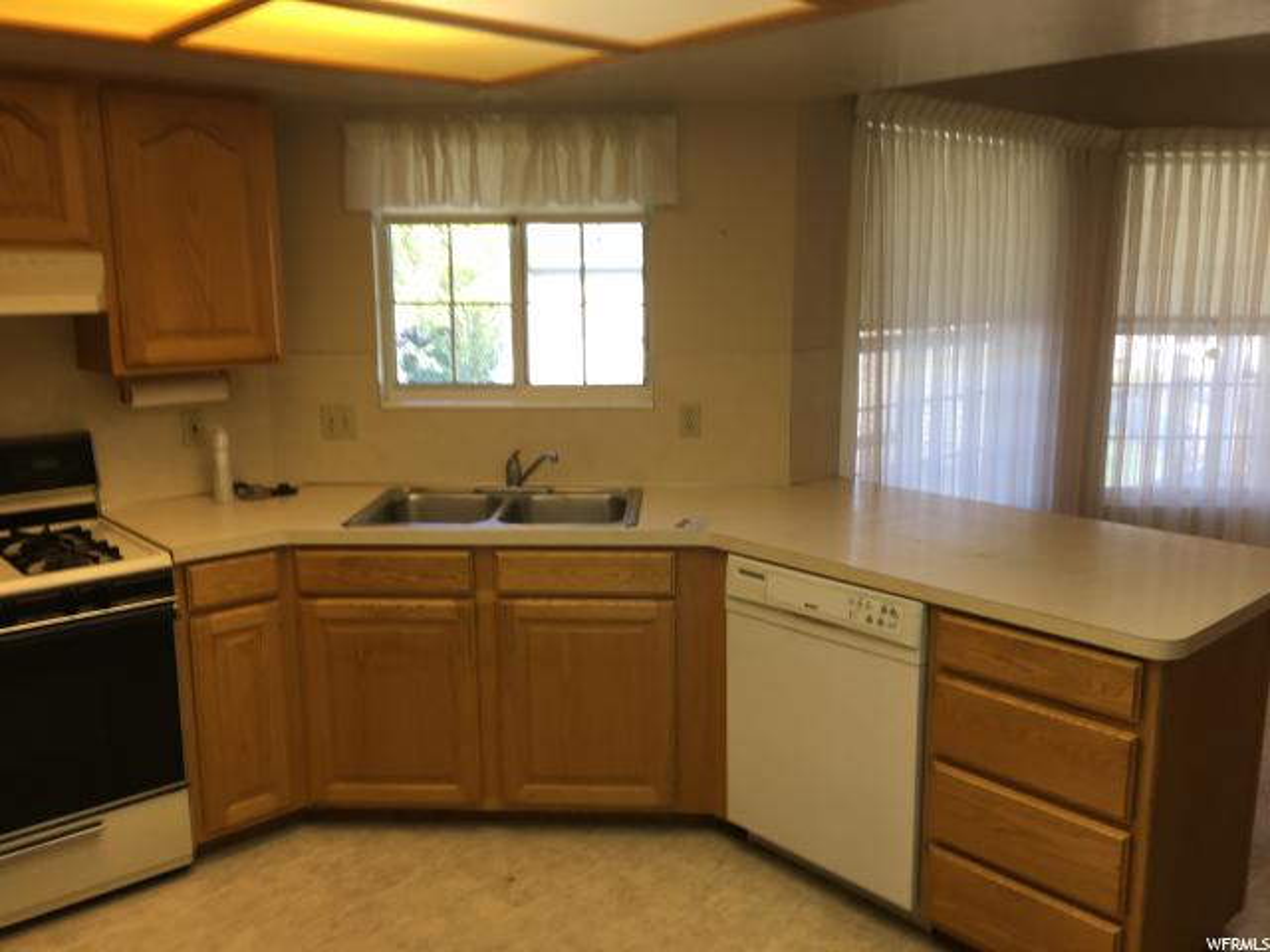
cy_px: 476
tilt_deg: -11.6
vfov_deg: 48.2
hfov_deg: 61.7
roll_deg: -0.4
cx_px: 635
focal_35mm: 29
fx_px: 1064
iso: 32
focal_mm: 4.15
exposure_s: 1/60
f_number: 2.2
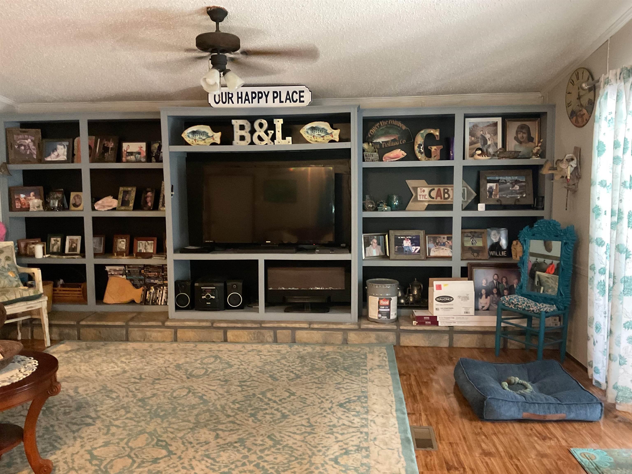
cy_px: 237
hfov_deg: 61.7
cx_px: 316
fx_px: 529
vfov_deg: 48.2
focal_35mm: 29
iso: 500
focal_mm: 3
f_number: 1.8
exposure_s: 1/30
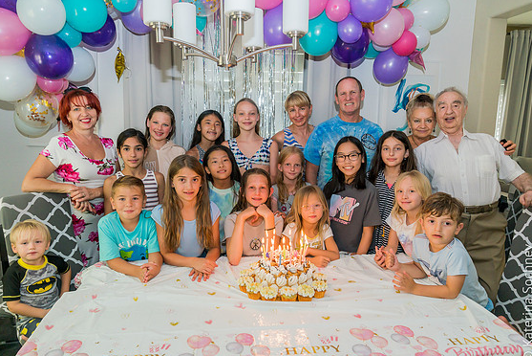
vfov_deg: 51.3
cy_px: 182
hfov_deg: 71.5
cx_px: 265
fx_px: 370
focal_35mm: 25
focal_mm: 24
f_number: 4.5
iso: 4000
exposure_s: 1/250
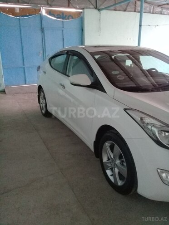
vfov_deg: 58.4
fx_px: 202
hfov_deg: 45.4
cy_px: 112
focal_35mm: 31
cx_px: 84
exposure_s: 1/17
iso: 320
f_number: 2.2
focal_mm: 3.3
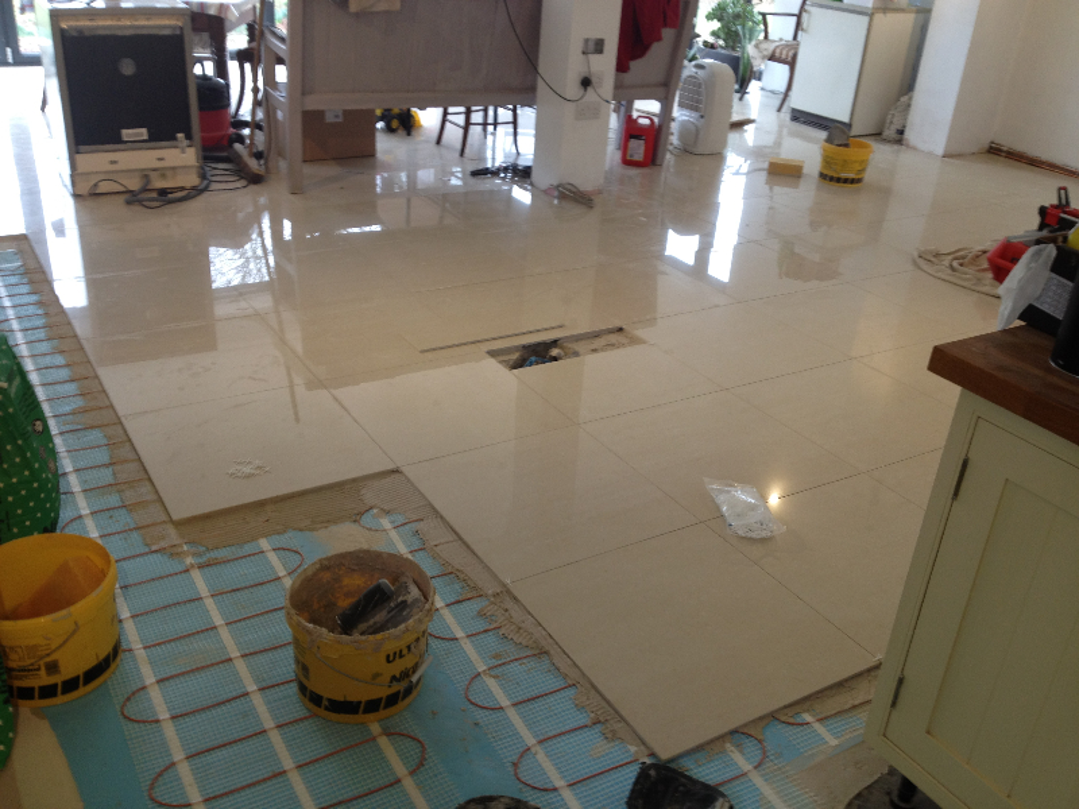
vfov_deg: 40.7
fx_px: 1091
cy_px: 404
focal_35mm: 35
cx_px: 540
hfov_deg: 52.6
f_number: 2.4
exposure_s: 1/30
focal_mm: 4.28
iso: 64
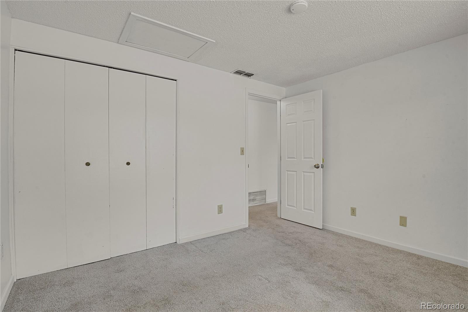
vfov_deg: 70.4
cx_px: 234
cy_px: 156
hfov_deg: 93.3
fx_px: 221
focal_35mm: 17
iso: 250
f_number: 8
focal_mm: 17
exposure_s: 1
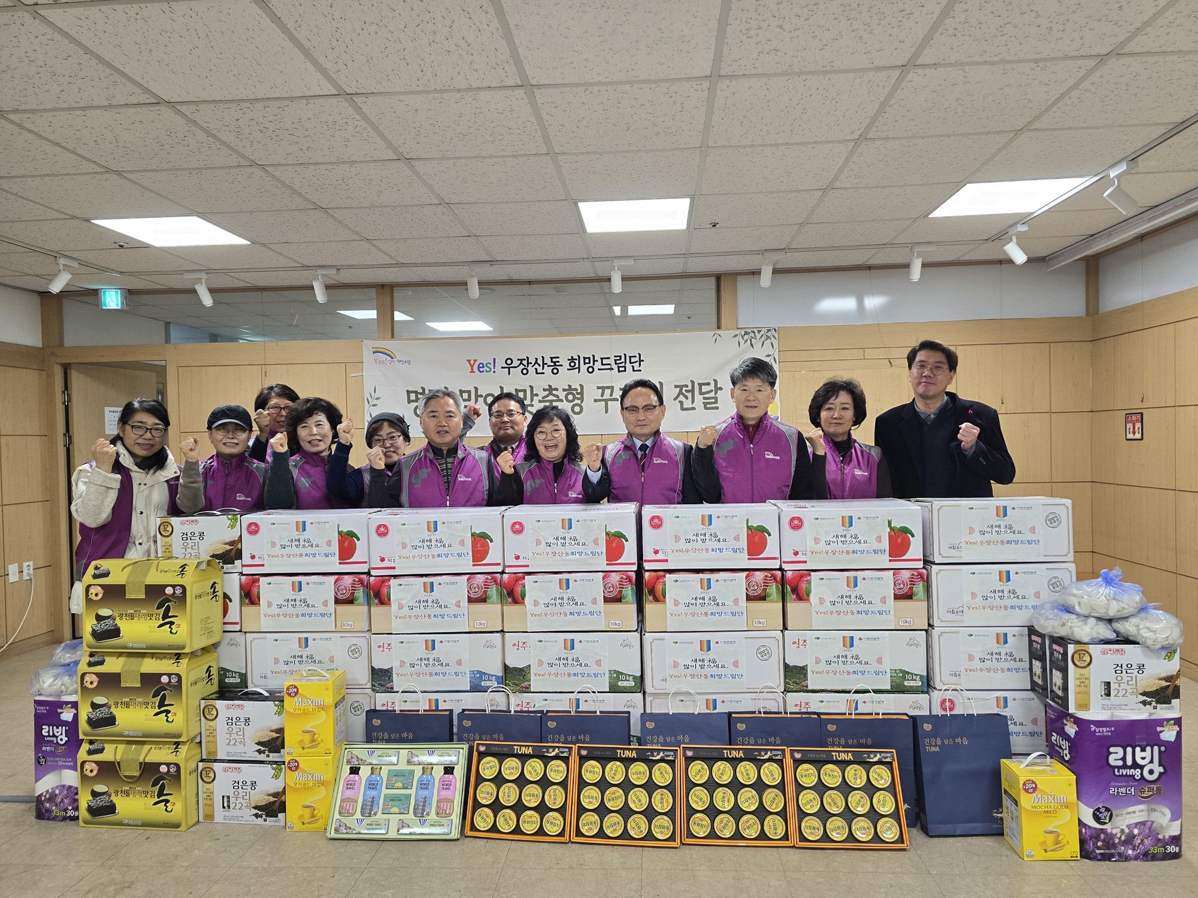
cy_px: 449
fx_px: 796
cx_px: 599
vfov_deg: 58.9
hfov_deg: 73.9
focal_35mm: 23
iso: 200
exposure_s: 1/120
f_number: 1.7
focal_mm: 6.3
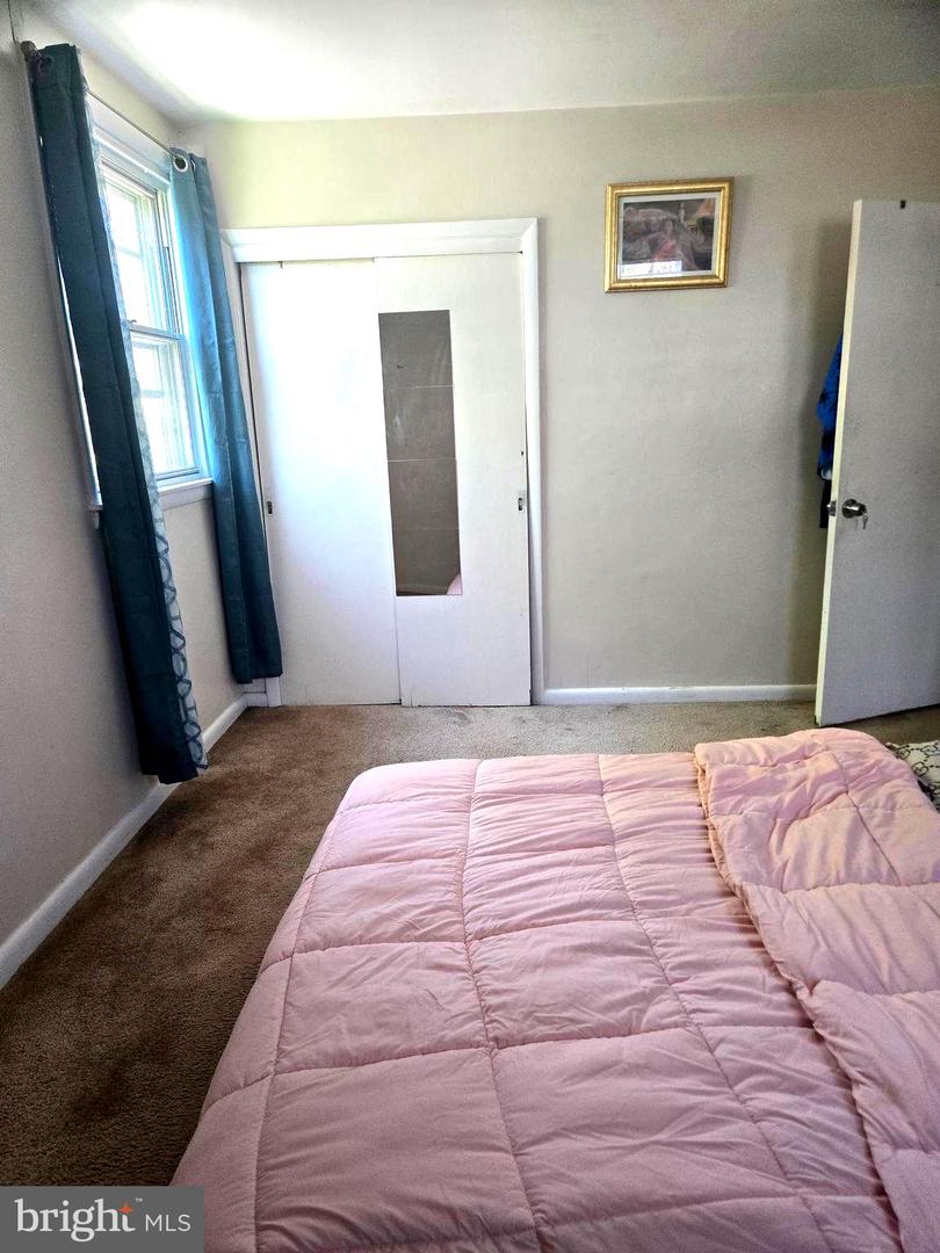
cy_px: 626
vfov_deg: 73.9
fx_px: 833
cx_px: 470
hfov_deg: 58.9
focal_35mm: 23
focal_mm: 5.4
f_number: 1.8
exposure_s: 1/120
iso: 200
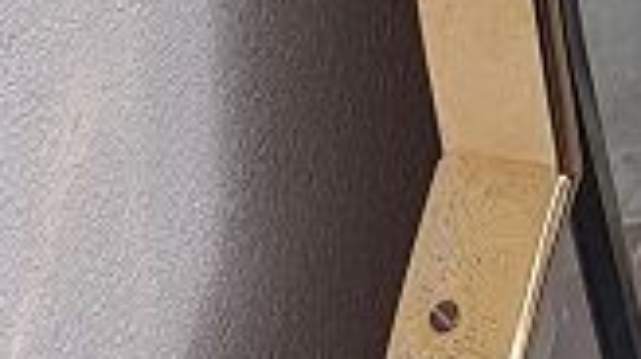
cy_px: 295
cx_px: 481
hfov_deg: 9.7
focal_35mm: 221
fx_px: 3754
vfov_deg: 5.5
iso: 32
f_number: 2
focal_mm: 4.6
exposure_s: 1/755
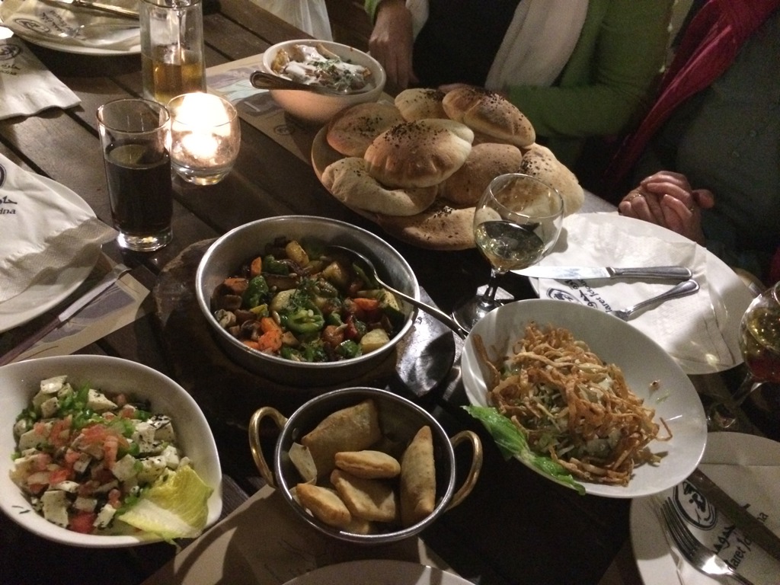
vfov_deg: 48.2
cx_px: 390
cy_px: 292
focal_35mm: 29
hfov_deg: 61.7
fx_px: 653
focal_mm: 4.15
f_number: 2.2
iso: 1250
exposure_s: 1/17
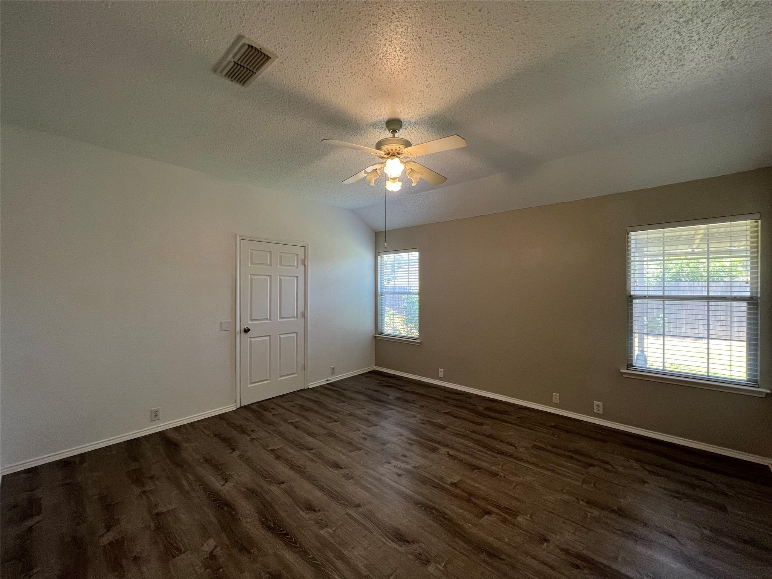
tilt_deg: -0.6
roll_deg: +0.3
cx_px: 386
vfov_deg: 89.9
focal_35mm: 13
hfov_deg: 106.2
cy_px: 290
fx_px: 290
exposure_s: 1/120
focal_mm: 1.57
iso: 160
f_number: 1.8
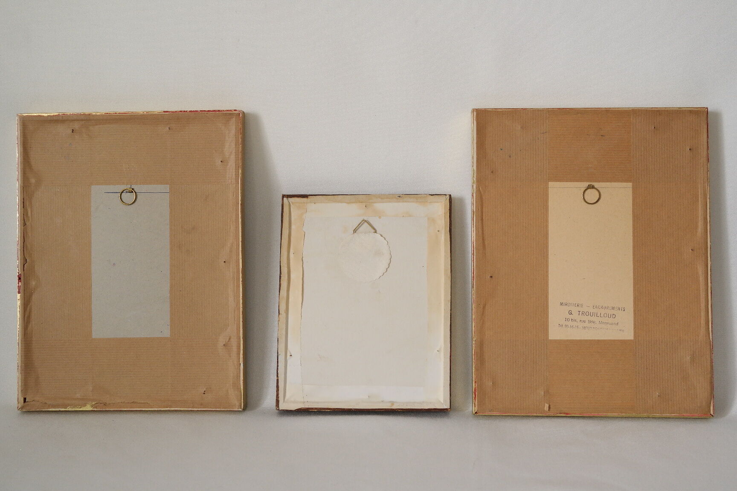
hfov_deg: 45.4
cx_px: 368
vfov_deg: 31.2
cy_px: 246
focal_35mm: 43
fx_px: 880
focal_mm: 28
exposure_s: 1/30
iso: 800
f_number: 5.6
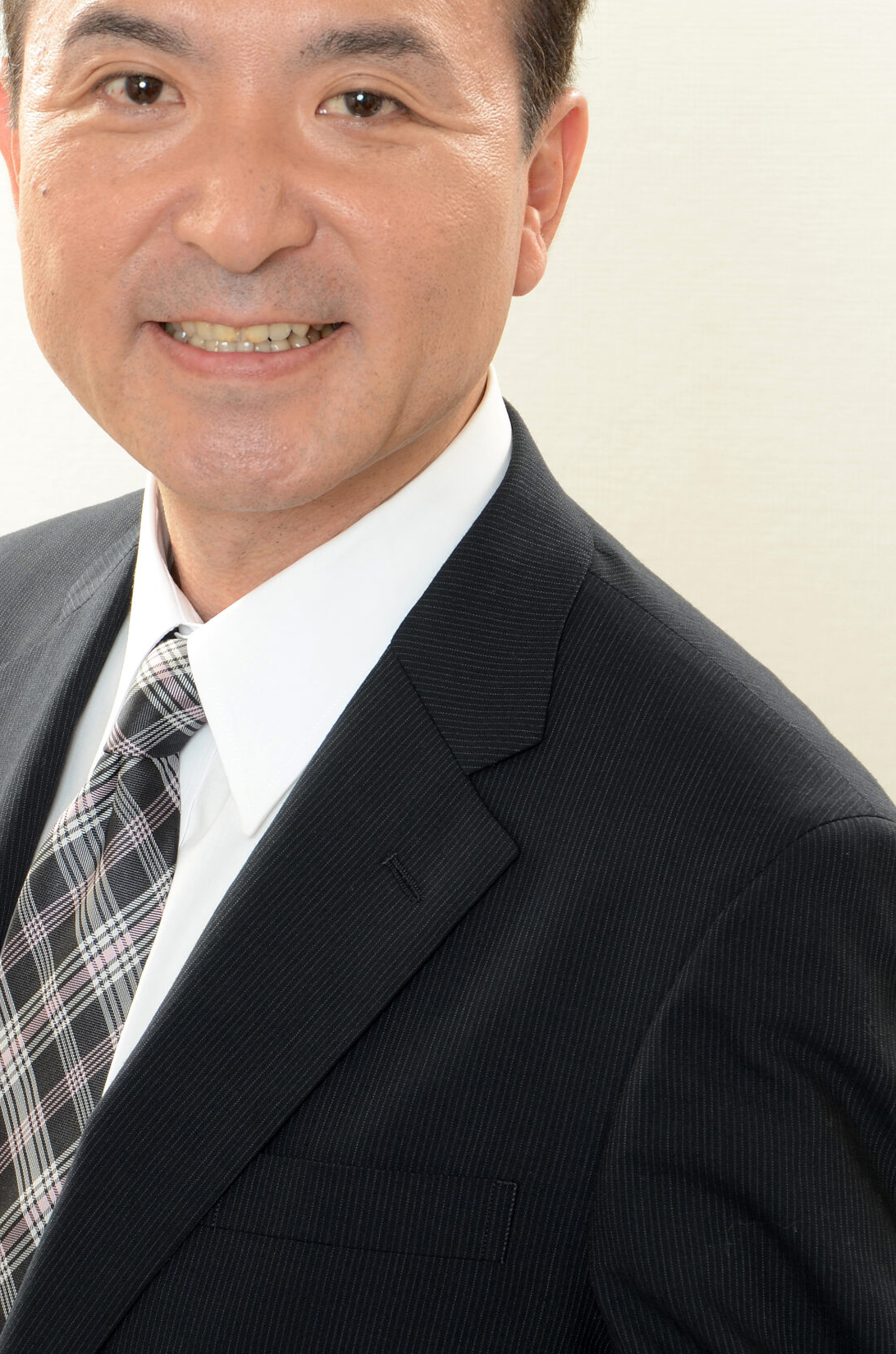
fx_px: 7163
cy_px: 461
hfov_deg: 7.2
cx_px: 254
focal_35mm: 191
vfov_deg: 10.8
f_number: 8
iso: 100
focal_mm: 82
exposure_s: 1/100
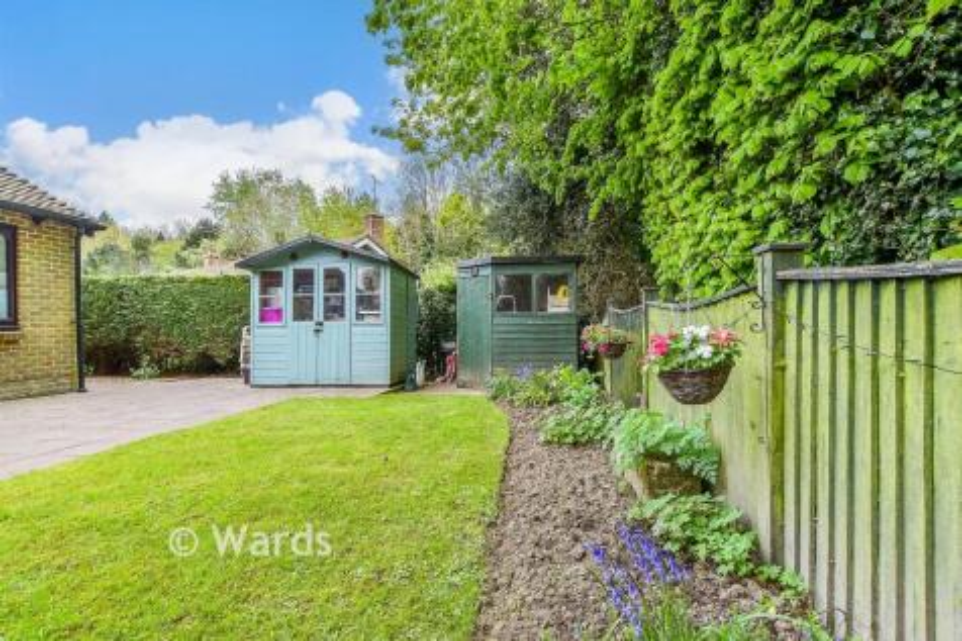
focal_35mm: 25
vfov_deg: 51.3
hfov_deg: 71.5
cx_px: 481
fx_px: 668
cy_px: 320
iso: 160
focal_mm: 17
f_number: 8
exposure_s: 1/50
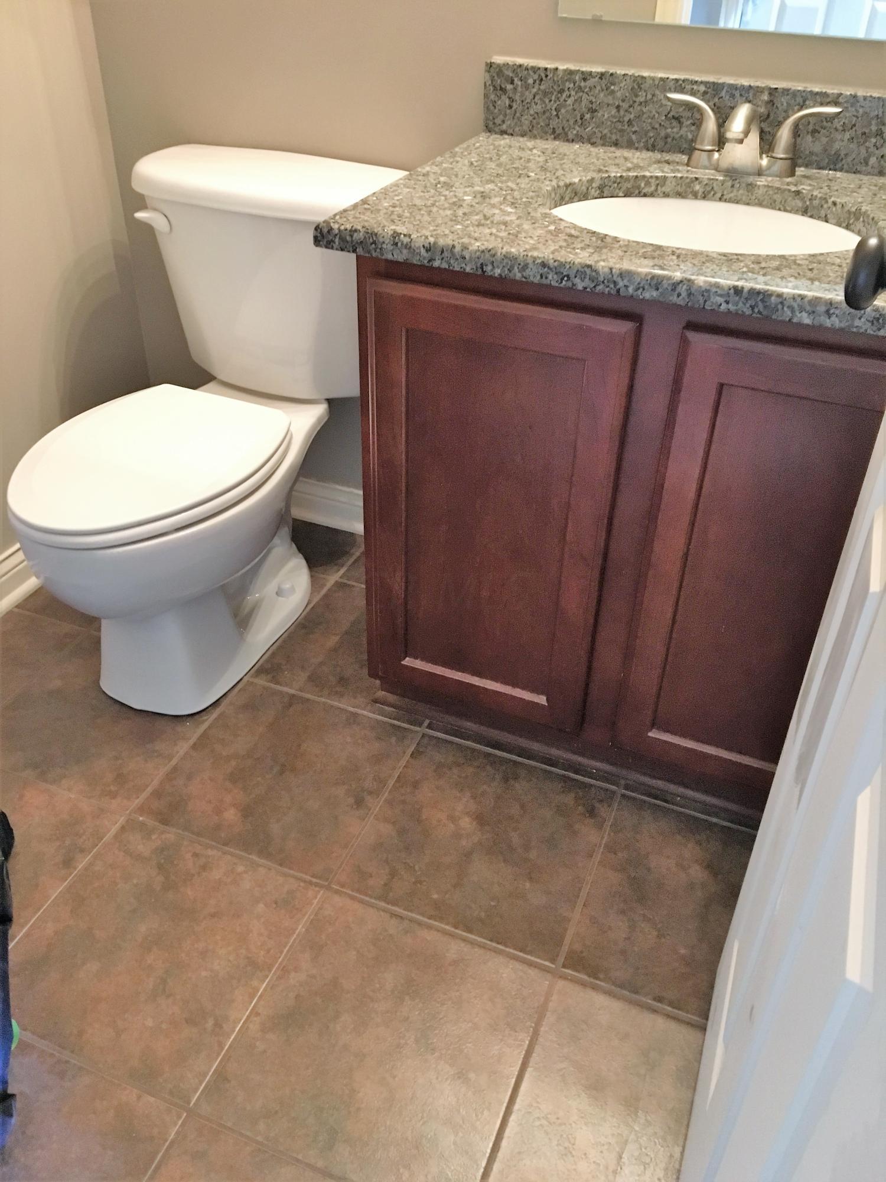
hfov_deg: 48.2
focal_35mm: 29
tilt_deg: -36.1
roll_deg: -1.2
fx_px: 990
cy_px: 591
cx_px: 443
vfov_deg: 61.7
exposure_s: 1/20
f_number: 2.2
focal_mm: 4.15
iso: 200
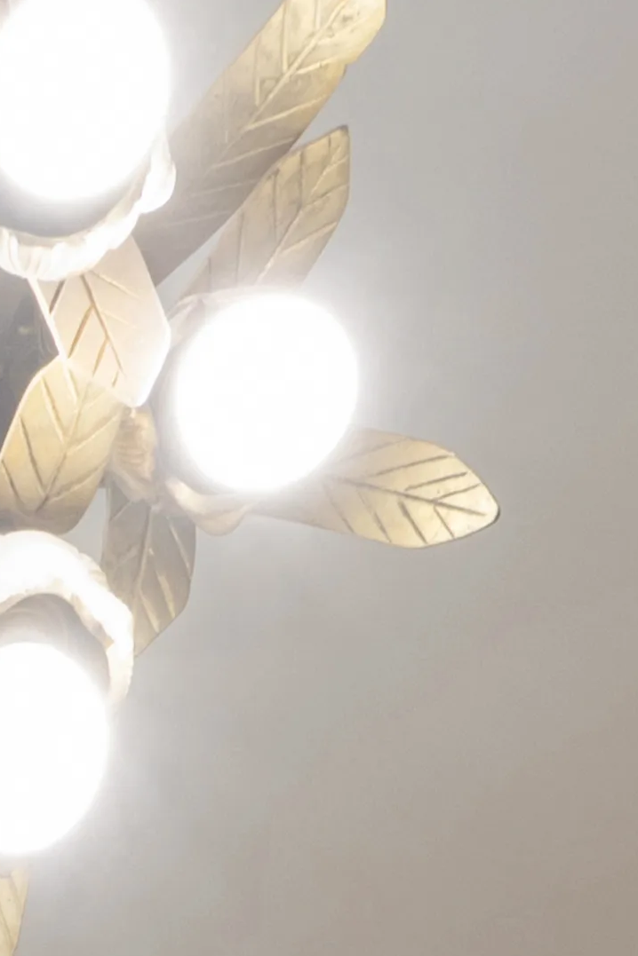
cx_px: -895
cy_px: 2922
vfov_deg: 9.0
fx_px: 4891
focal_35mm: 184
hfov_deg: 7.0
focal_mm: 24
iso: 100
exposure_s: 1/60
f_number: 11
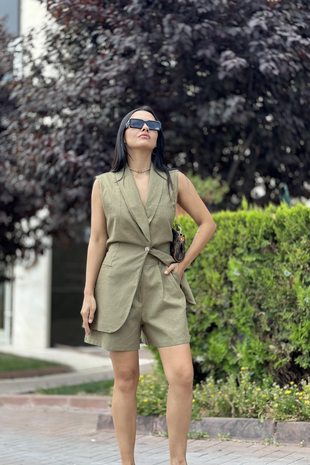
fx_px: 646
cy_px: 232
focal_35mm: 50
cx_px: 150
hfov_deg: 27.0
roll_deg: -0.8
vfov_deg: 39.6
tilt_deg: +4.0
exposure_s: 1/823
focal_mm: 6.86
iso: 80
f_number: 1.78
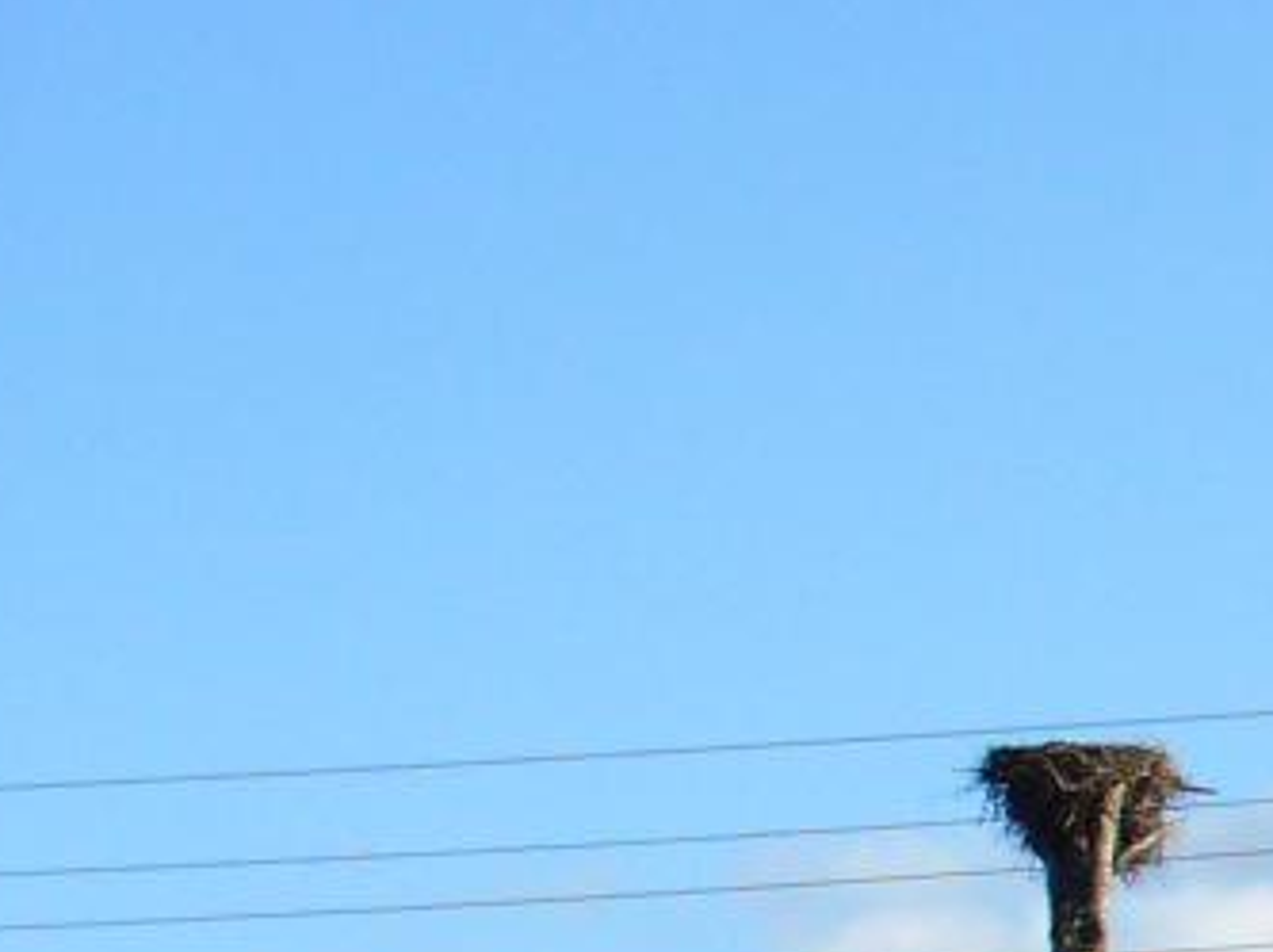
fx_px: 6539
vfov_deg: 8.1
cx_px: 3001
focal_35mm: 178
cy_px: 1652
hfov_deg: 9.8
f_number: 5.6
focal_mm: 6.1
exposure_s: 1/200
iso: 80
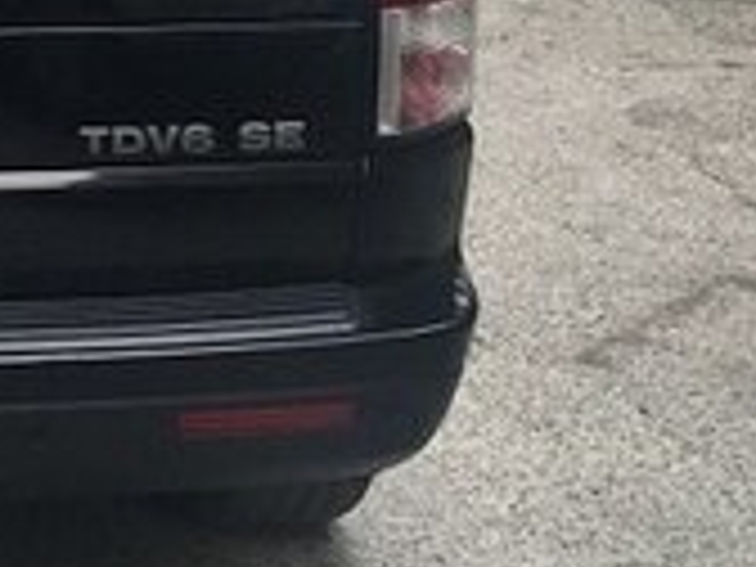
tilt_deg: -1.5
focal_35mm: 110
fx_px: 2402
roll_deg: -0.2
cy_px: -344
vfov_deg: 12.6
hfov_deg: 16.7
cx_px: -274
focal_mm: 3.99
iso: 20
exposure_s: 1/598
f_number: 1.8
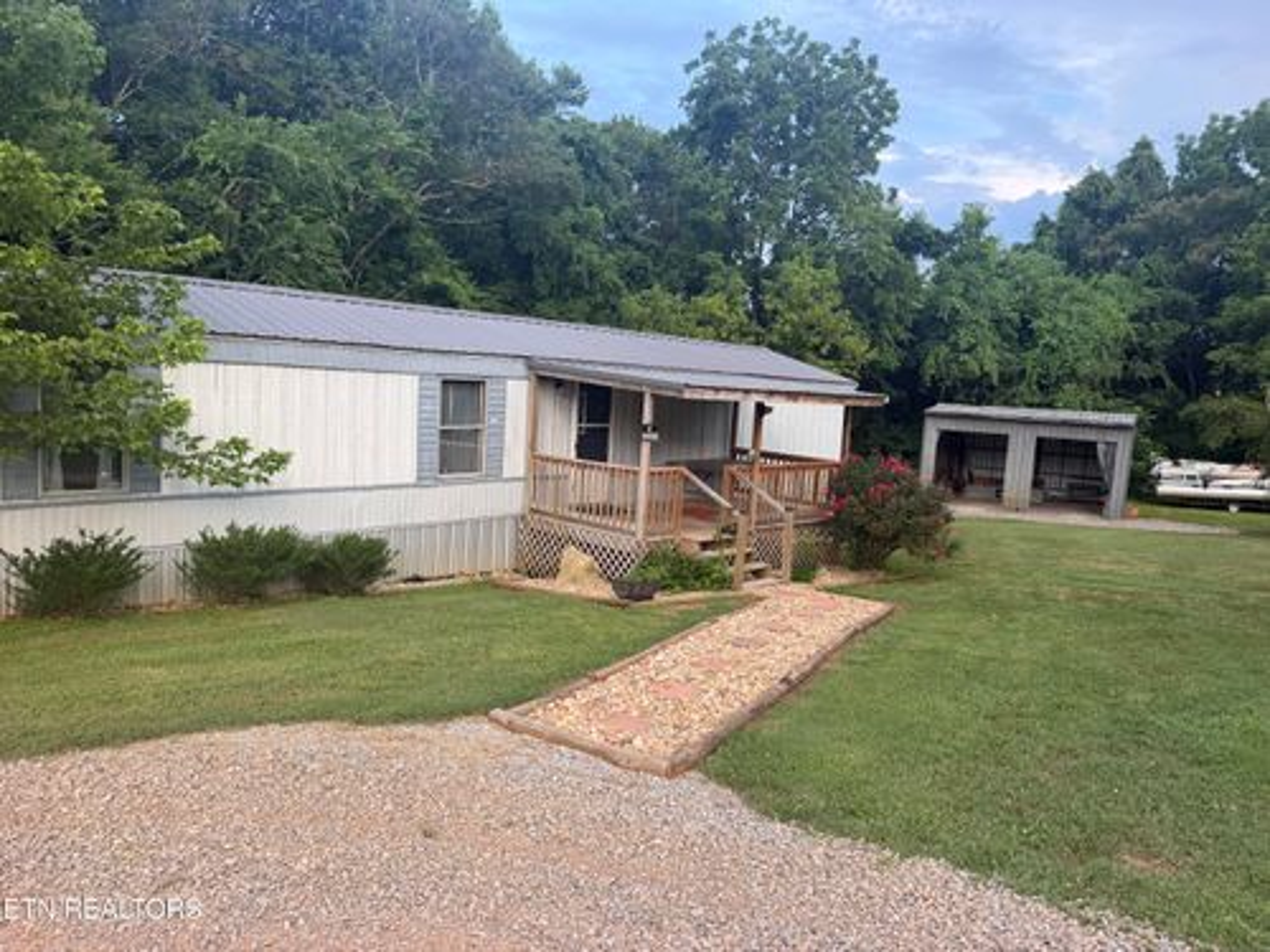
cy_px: 476
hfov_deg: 71.6
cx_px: 635
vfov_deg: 56.8
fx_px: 881
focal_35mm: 24
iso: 80
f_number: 1.78
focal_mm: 6.76
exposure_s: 1/121
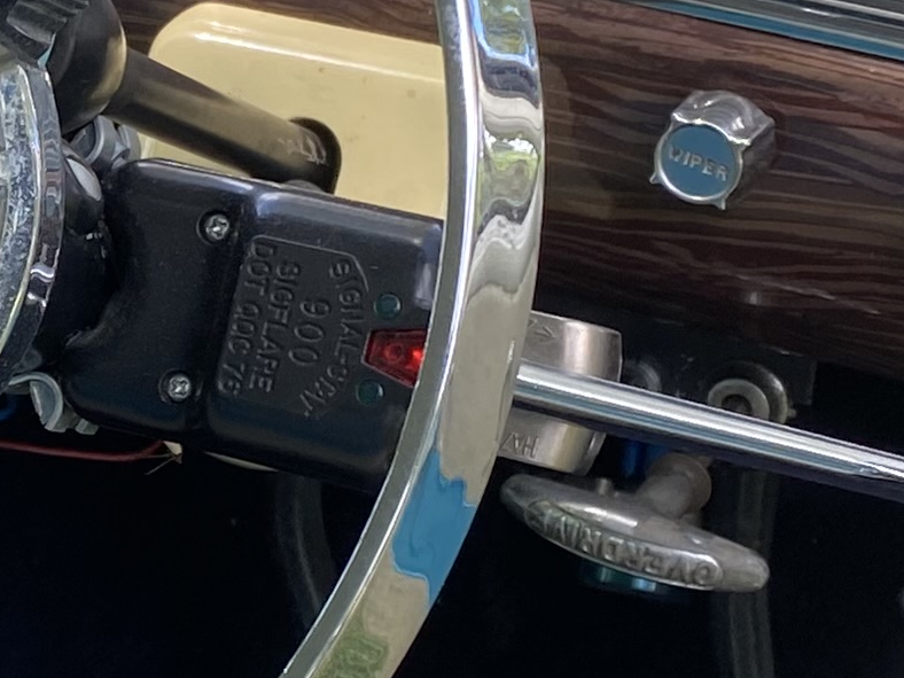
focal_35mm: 133
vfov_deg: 11.1
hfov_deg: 14.3
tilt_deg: -24.3
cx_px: -210
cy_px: 328
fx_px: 3473
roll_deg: -0.2
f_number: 1.8
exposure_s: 1/247
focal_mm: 4.25
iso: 32
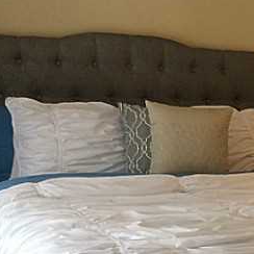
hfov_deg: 19.6
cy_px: 202
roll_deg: -0.9
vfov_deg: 20.4
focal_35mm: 84
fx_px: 697
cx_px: 296
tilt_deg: -10.2
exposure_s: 1/33
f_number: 2.2
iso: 64
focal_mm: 4.15
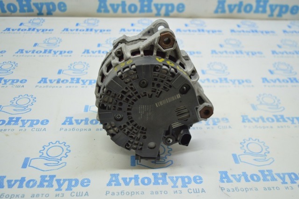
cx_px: 150
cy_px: 100
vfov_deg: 36.8
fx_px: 299
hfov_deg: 53.2
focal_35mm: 36
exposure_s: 1/40
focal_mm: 24
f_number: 4
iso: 400
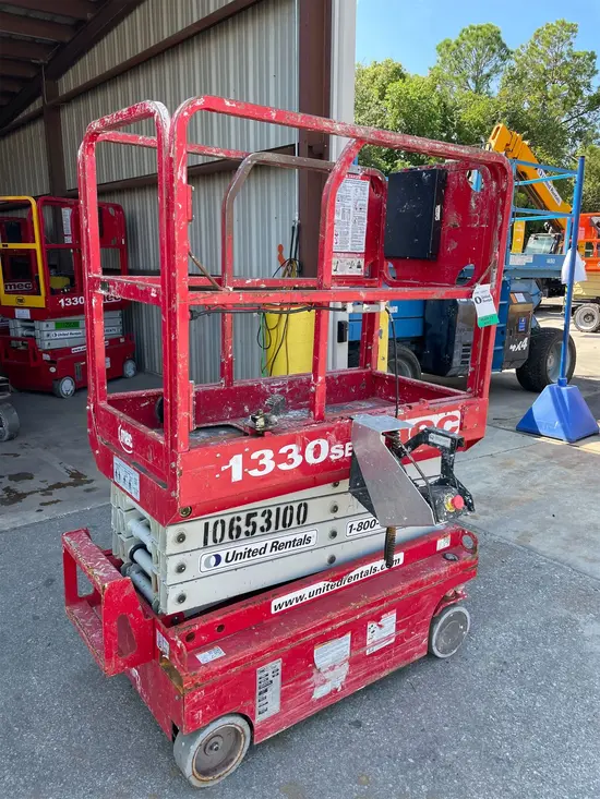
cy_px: 400
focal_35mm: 26
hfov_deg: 53.1
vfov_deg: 67.3
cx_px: 300
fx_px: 601
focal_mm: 4.2
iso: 50
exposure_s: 1/584
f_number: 1.6
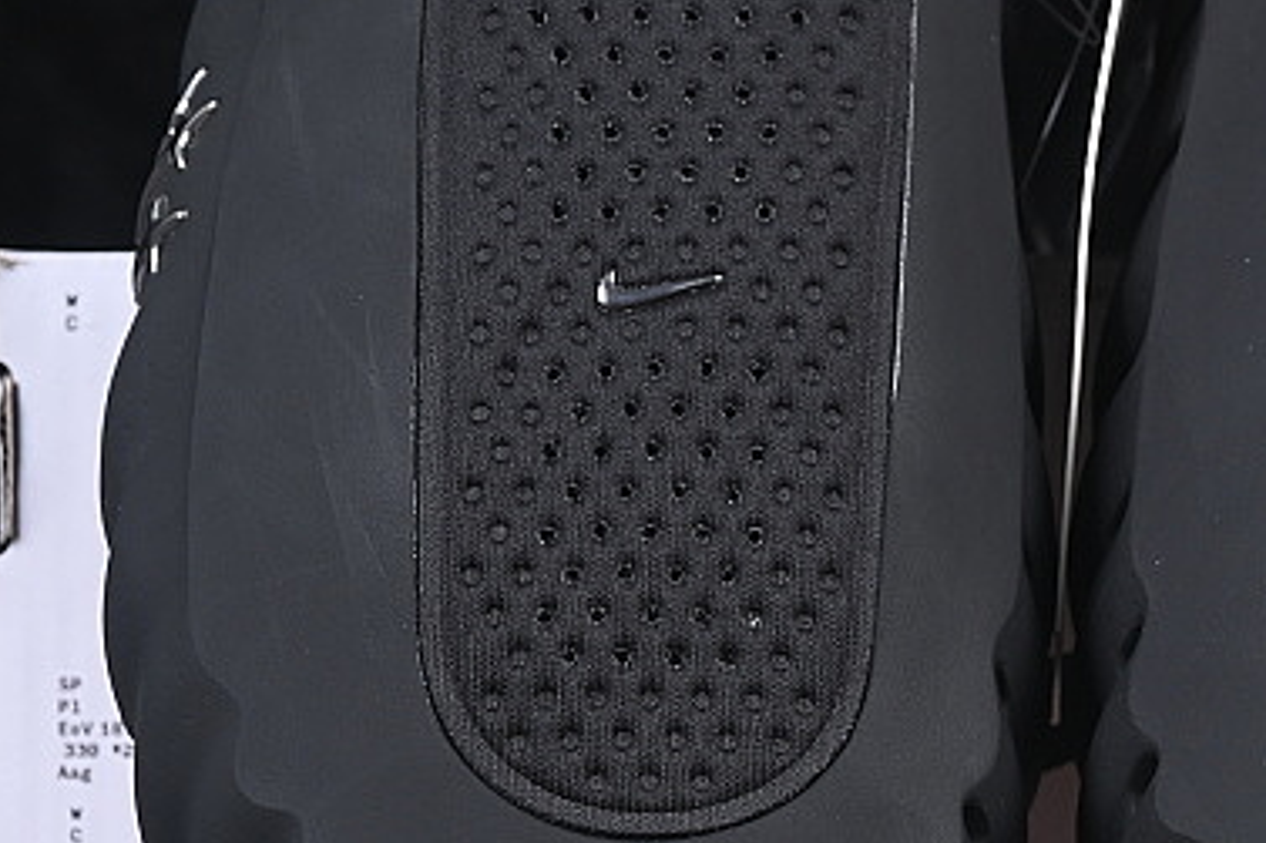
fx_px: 7557
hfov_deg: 9.5
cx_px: 1101
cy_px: 363
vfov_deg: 6.4
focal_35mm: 215
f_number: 6.3
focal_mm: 50
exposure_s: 1/60
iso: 160
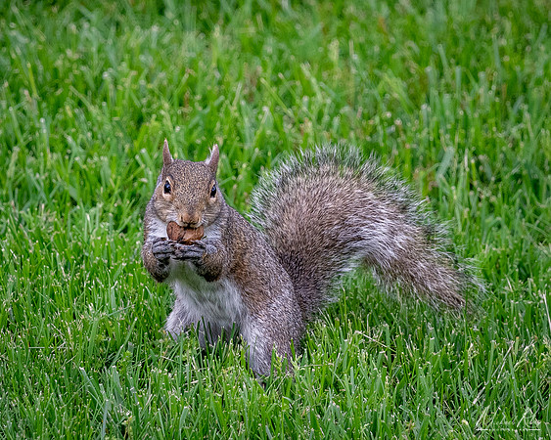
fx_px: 19557
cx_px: 198
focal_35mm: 1200
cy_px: 250
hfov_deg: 1.6
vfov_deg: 1.3
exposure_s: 1/500
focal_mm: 400
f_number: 6.3
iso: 800
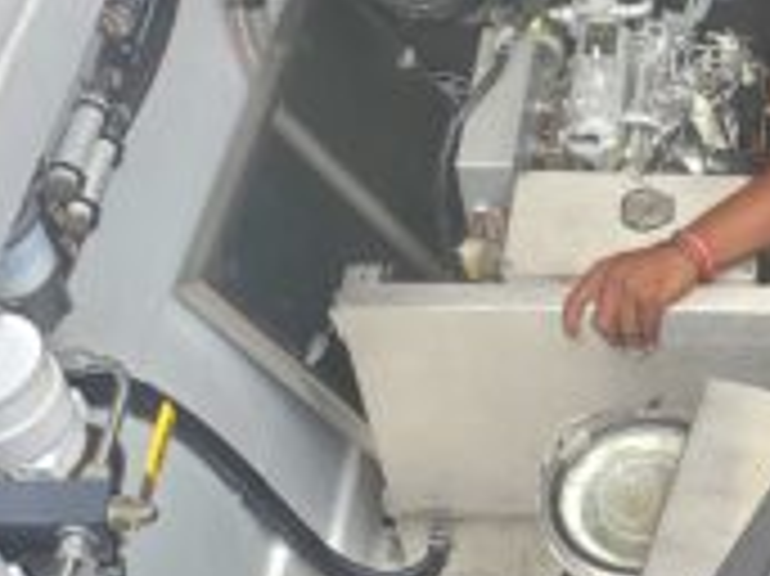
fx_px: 1623
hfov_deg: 25.5
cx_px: 752
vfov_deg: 20.1
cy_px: 225
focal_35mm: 73
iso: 50
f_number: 2.4
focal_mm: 4.3
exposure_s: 1/120
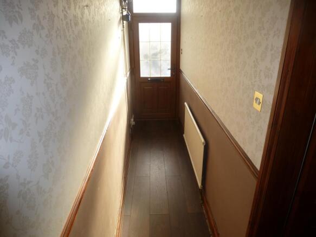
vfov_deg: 56.8
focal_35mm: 24
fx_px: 219
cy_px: 118
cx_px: 158
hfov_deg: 71.6
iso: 100
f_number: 3.3
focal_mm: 4.3
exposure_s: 1/125
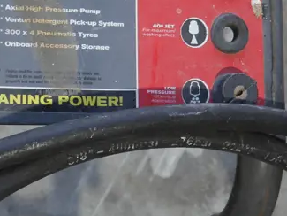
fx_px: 1045
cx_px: 17
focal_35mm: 126
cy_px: 6
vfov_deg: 11.7
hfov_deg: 15.4
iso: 200
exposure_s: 1/60
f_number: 4.5
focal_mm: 20
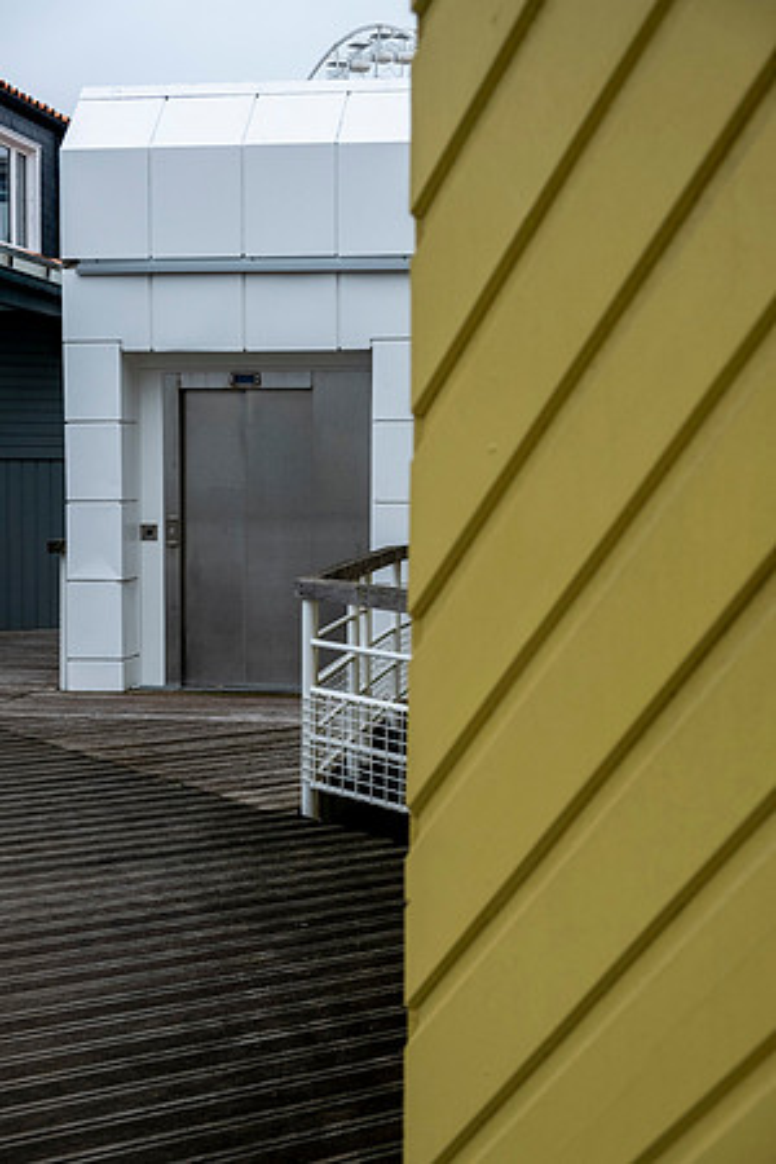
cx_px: 388
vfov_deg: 36.9
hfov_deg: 25.1
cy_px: 582
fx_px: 1746
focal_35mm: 54
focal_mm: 35.8
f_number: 4.5
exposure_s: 1/950
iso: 800
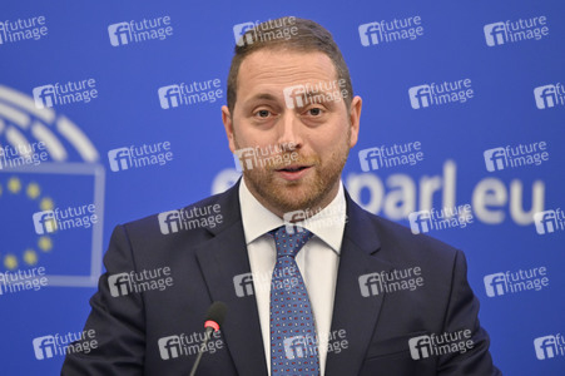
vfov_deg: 6.9
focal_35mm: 200
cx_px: 282
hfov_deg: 10.3
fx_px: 3137
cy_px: 188
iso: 2000
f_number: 2.8
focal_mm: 200
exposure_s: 1/320
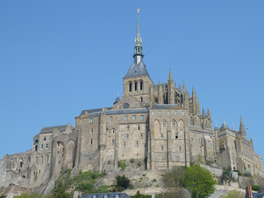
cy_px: 99
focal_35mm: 63
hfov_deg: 30.7
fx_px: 480
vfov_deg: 23.3
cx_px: 132
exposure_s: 1/400
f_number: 5
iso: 80
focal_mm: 10.3
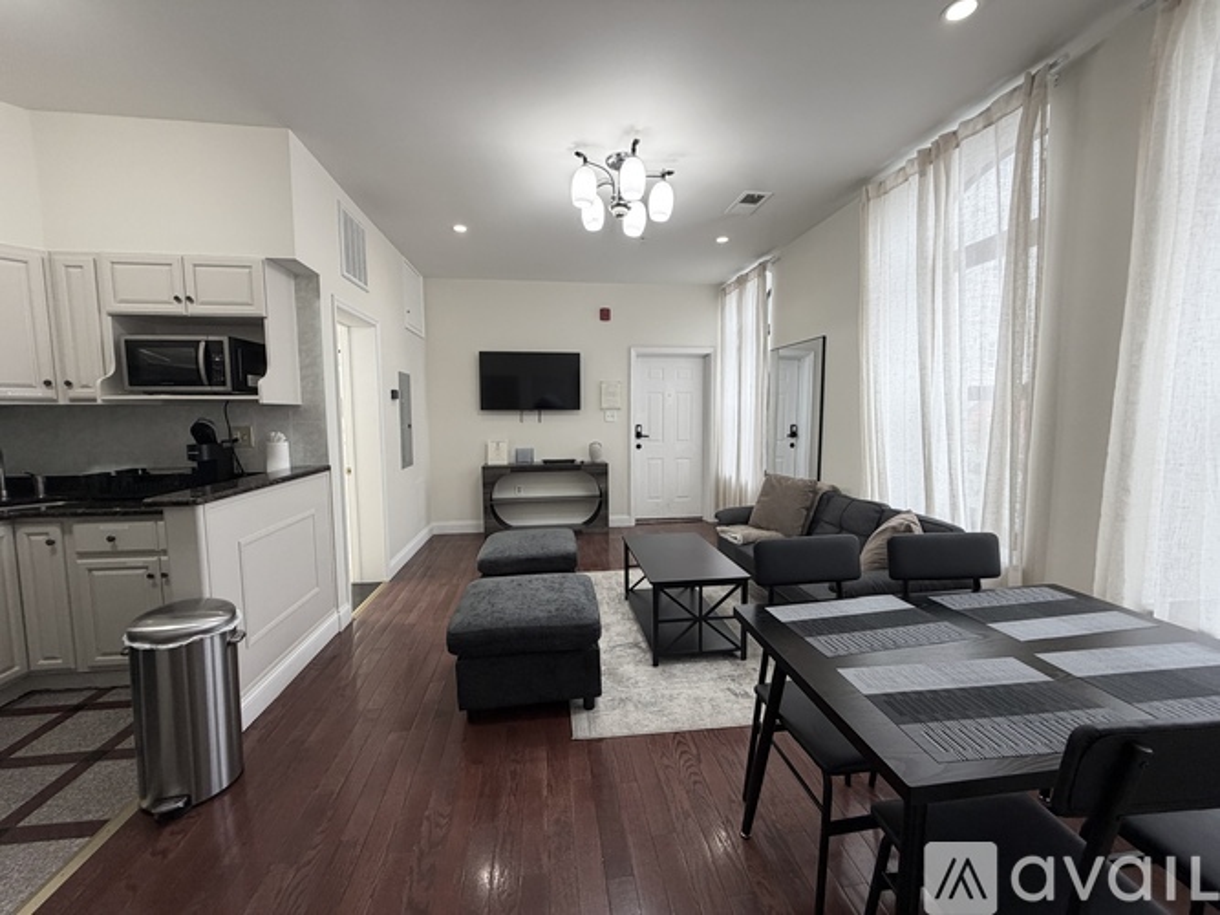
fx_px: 493
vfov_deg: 85.7
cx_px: 610
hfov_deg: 102.1
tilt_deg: -5.3
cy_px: 458
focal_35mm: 14
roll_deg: +1.1
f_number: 2.2
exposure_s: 1/120
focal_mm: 2.22
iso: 200
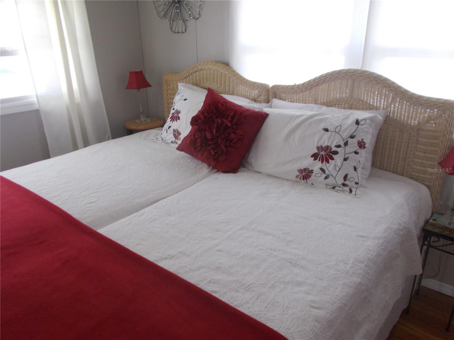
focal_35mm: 26
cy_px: 170
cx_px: 227
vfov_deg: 53.1
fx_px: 341
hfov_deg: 67.3
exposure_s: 1/25
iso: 180
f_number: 3.2
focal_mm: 4.6
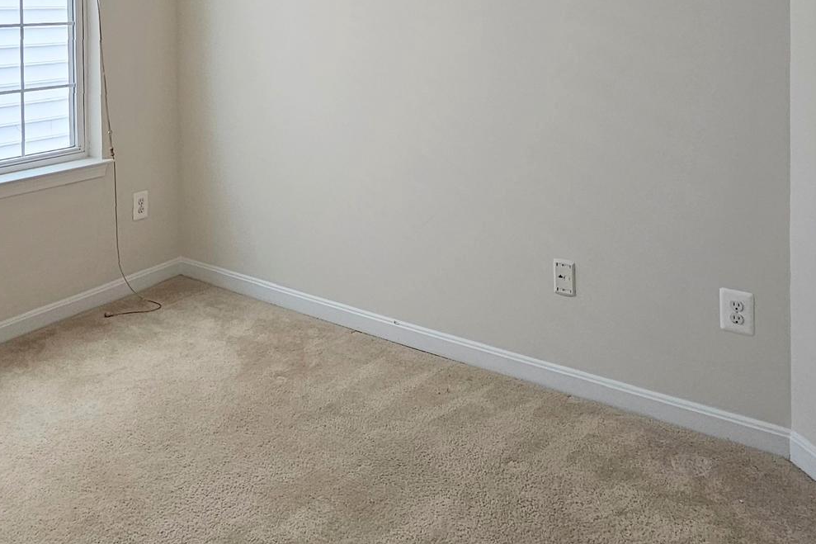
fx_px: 635
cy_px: 36
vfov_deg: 41.9
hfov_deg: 64.3
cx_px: 296
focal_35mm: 28
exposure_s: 1/60
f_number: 2.2
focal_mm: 2.2
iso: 100
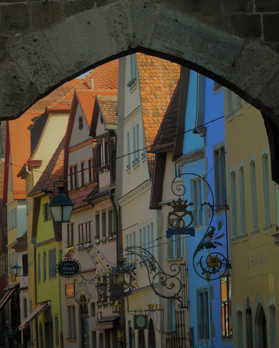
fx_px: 3014
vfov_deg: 6.6
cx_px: 140
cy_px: 175
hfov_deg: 5.3
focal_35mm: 292
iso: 125
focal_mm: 50
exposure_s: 1/400
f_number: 5.8
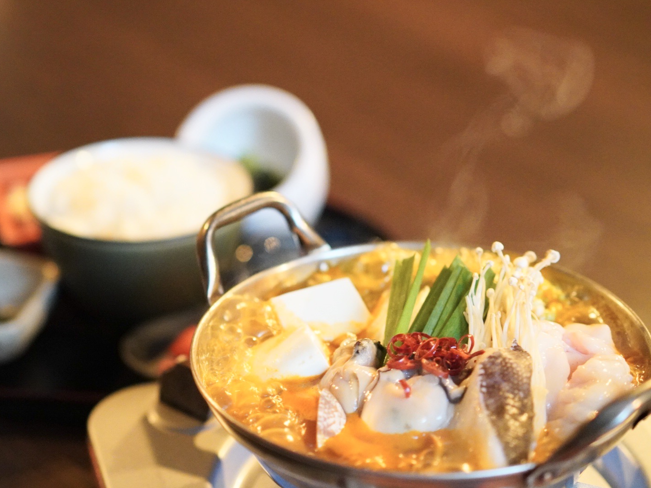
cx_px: 297
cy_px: 243
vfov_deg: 16.5
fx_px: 1684
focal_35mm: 90
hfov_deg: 21.9
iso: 6400
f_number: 2
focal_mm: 55
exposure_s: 1/40
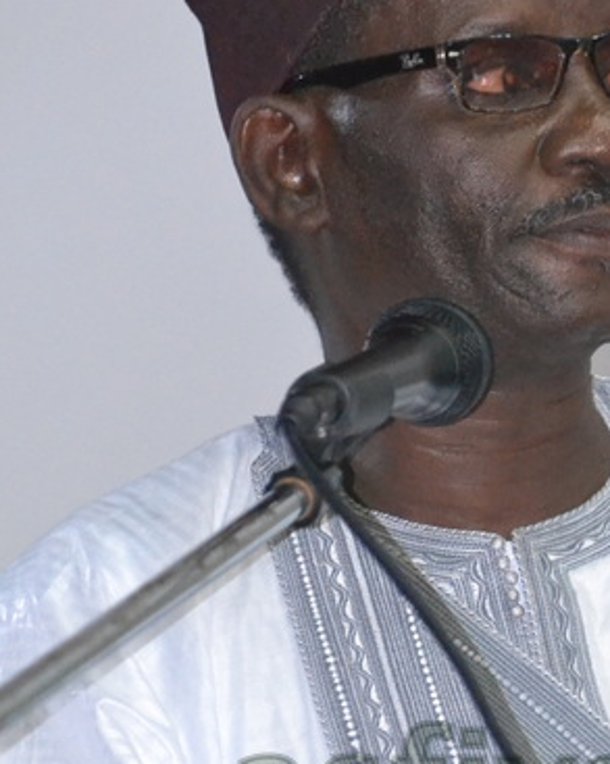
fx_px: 11456
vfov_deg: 3.8
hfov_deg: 3.0
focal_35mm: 507
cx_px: 537
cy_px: 423
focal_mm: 165
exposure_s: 1/125
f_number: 5.6
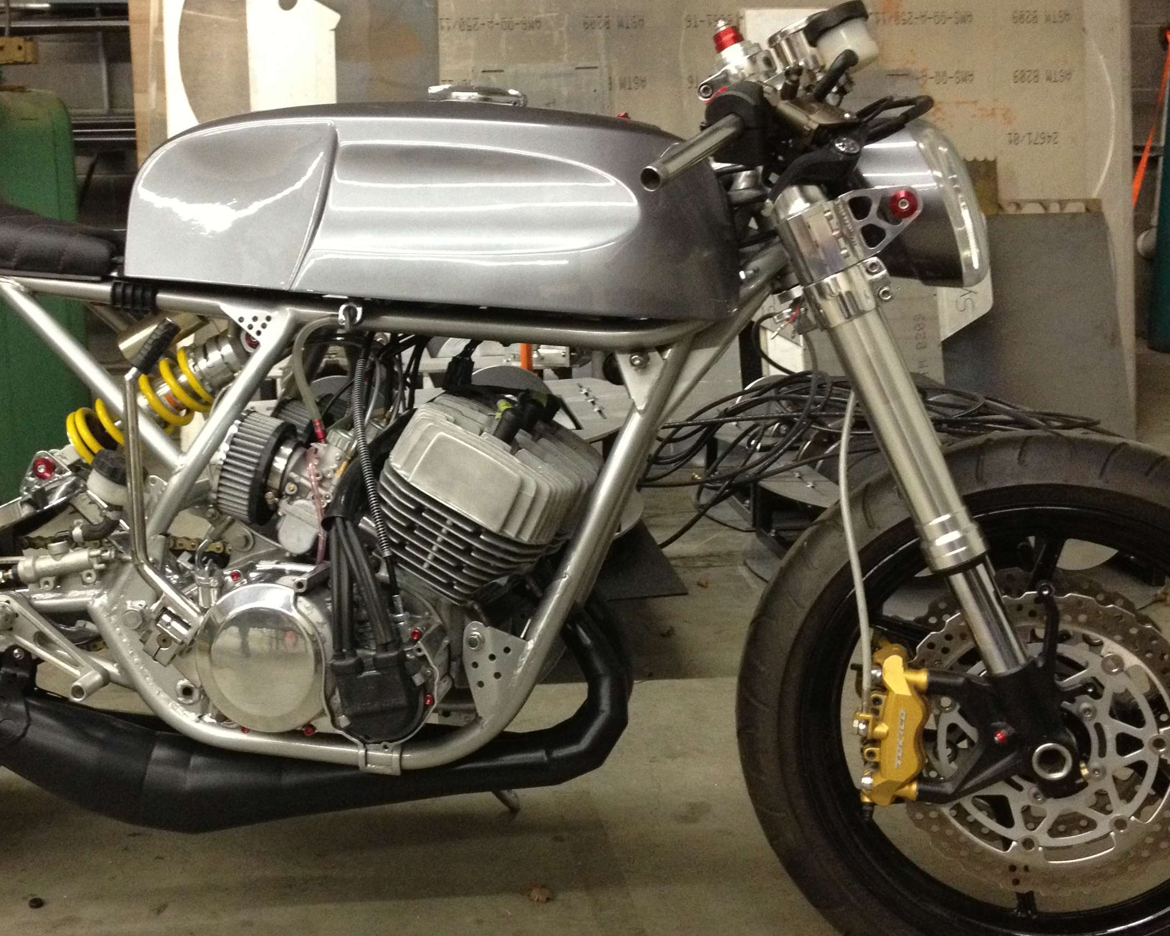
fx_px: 1801
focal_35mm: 52
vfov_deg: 29.1
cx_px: 424
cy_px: 459
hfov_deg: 35.7
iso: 320
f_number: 2.4
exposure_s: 1/20
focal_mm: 4.28
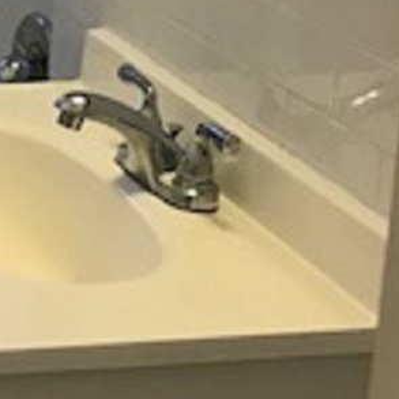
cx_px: -383
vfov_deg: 12.6
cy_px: -101
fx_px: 1760
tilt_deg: -12.6
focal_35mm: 135
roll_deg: +1.4
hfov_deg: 11.7
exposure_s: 1/30
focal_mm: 3.99
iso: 25
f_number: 1.8
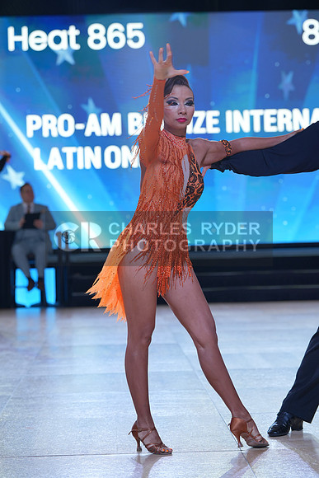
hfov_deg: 13.7
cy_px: 239
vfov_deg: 20.4
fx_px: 1328
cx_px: 160
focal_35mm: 100
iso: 500
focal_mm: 100
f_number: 4
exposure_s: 1/400
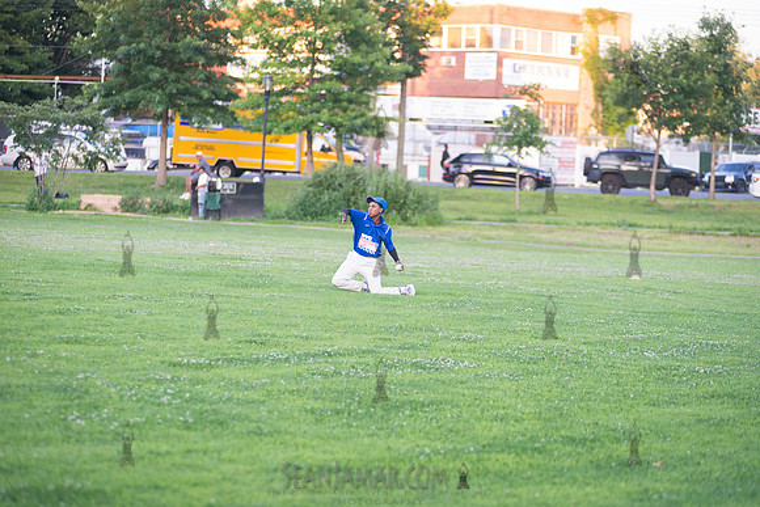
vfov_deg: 11.4
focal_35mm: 120
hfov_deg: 17.1
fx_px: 2534
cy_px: 254
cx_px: 380
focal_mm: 120
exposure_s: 1/800
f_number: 2.8
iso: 1600
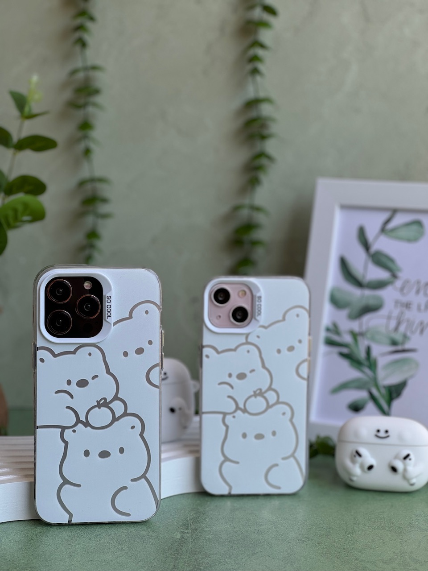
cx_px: 214
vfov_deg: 25.3
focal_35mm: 77
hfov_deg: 19.1
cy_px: 286
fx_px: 1269
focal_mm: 9
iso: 25
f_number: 2.8
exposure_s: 1/130
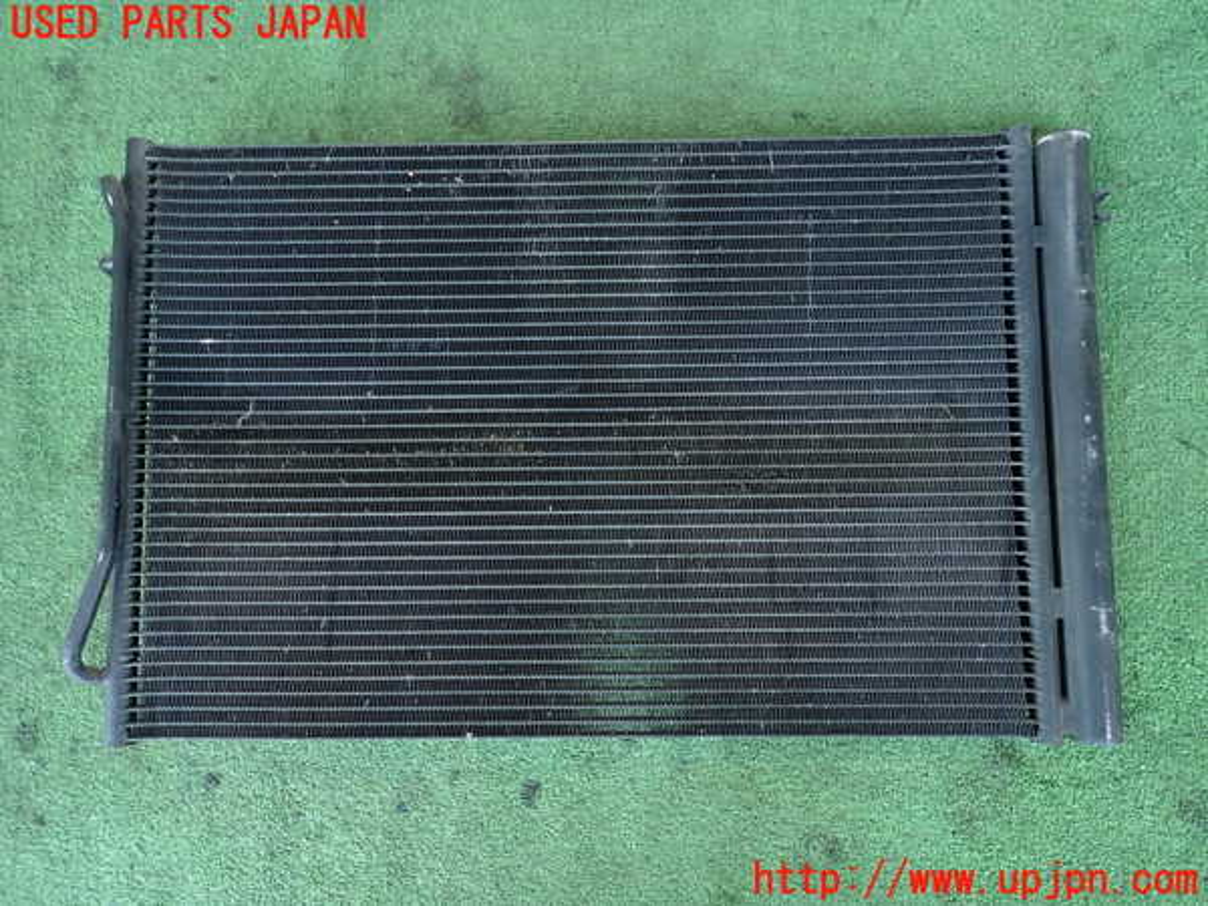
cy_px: 453
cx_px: 604
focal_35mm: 25
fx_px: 872
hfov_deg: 69.4
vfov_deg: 54.9
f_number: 2
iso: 160
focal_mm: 4.5
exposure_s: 1/60
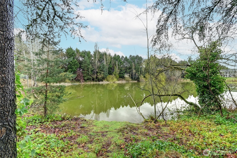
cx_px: 118
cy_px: 79
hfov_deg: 100.4
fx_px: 99
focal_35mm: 15
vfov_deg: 77.3
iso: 3200
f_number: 11
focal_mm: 10
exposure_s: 1/60
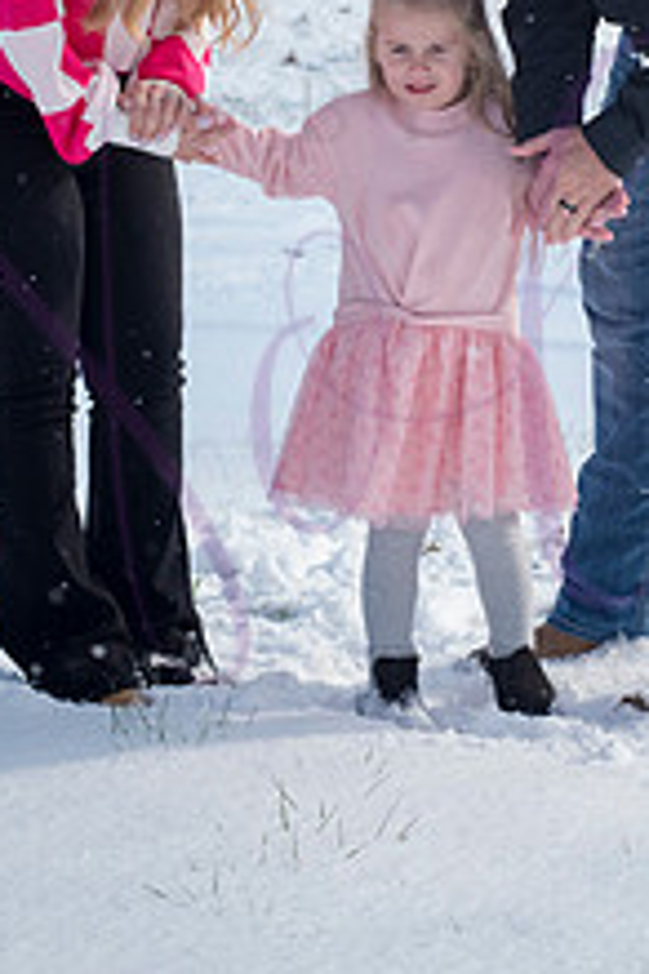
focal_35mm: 189
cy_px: 102
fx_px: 5110
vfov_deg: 10.8
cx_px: 431
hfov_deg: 7.3
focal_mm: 92
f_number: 8
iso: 640
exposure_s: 1/1000
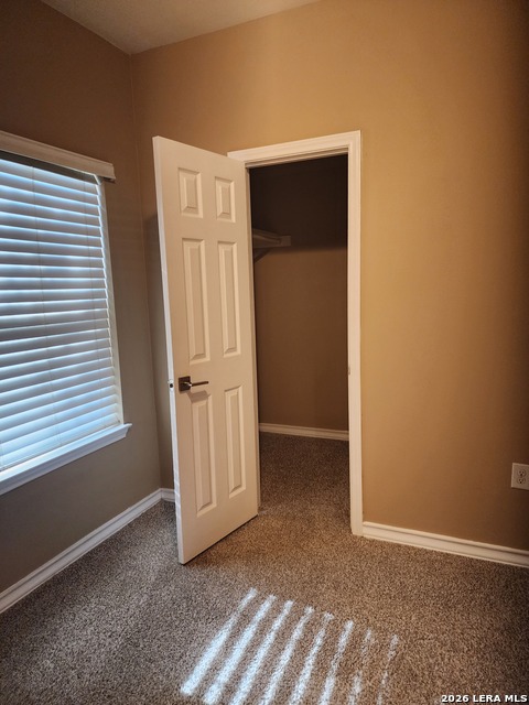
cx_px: 264
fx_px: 469
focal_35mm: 23
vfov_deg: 73.9
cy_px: 352
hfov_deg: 58.9
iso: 640
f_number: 1.8
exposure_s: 1/120
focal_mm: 6.4
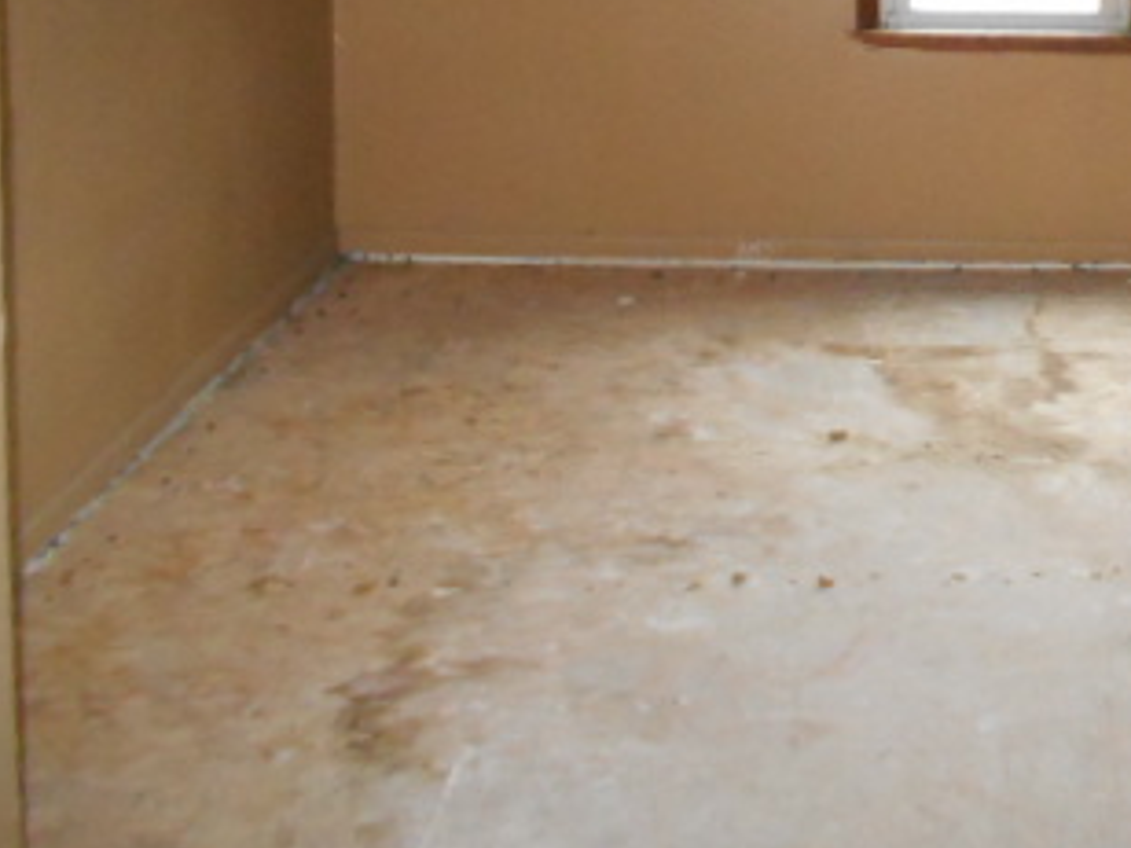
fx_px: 1764
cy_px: -29
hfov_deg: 33.2
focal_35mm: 54
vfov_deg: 25.5
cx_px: 1069
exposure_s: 1/25
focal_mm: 4.6
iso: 640
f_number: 3.2
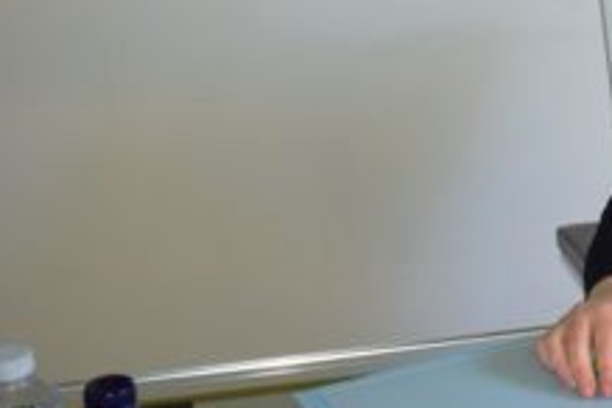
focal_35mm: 110
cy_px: -28
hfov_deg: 16.8
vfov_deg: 12.3
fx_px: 1863
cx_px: 942
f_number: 4.5
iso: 800
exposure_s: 1/80
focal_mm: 23
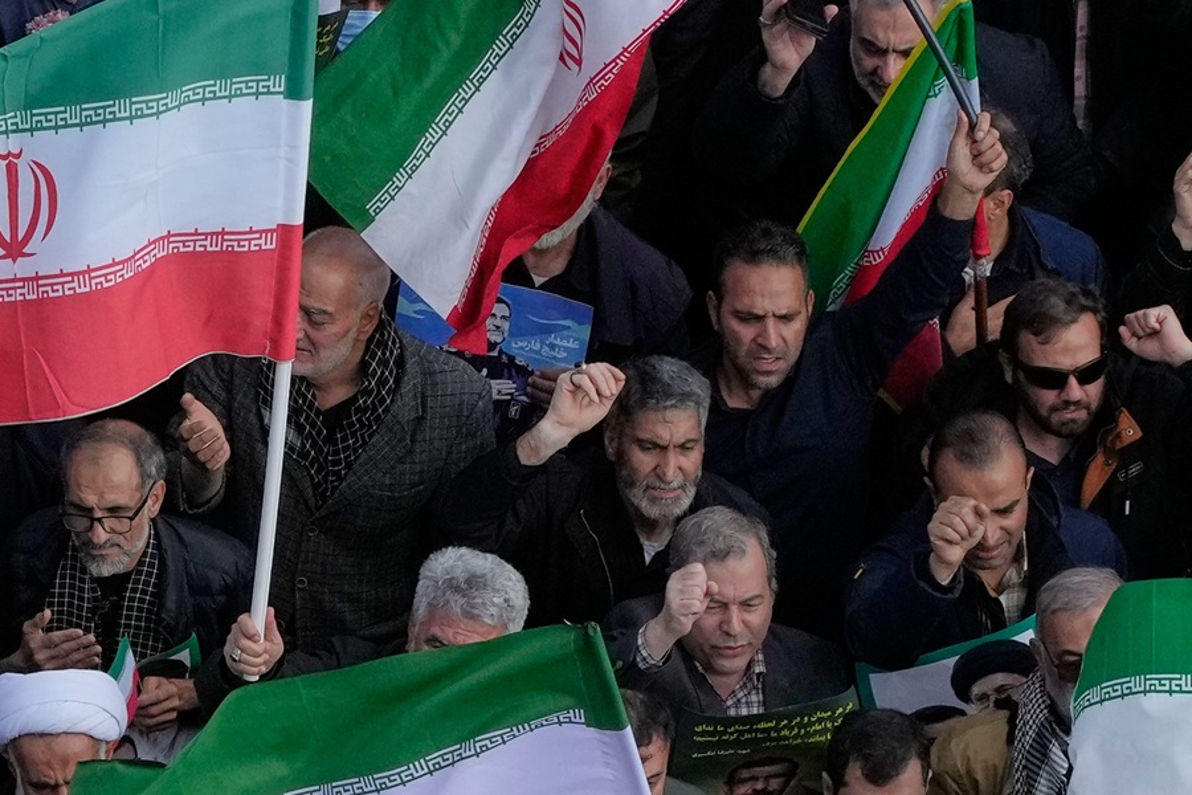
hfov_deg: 3.9
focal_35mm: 533
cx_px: -275
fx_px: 17647
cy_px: 201
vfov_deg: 2.6
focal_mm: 111
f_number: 9
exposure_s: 1/1600
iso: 1000
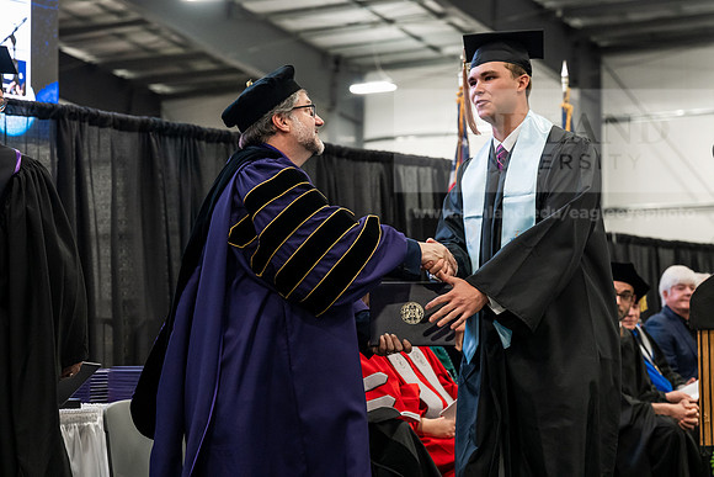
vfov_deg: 16.1
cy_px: 238
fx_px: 1686
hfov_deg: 23.9
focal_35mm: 85
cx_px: 357
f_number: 4.5
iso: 4000
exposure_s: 1/200
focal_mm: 85
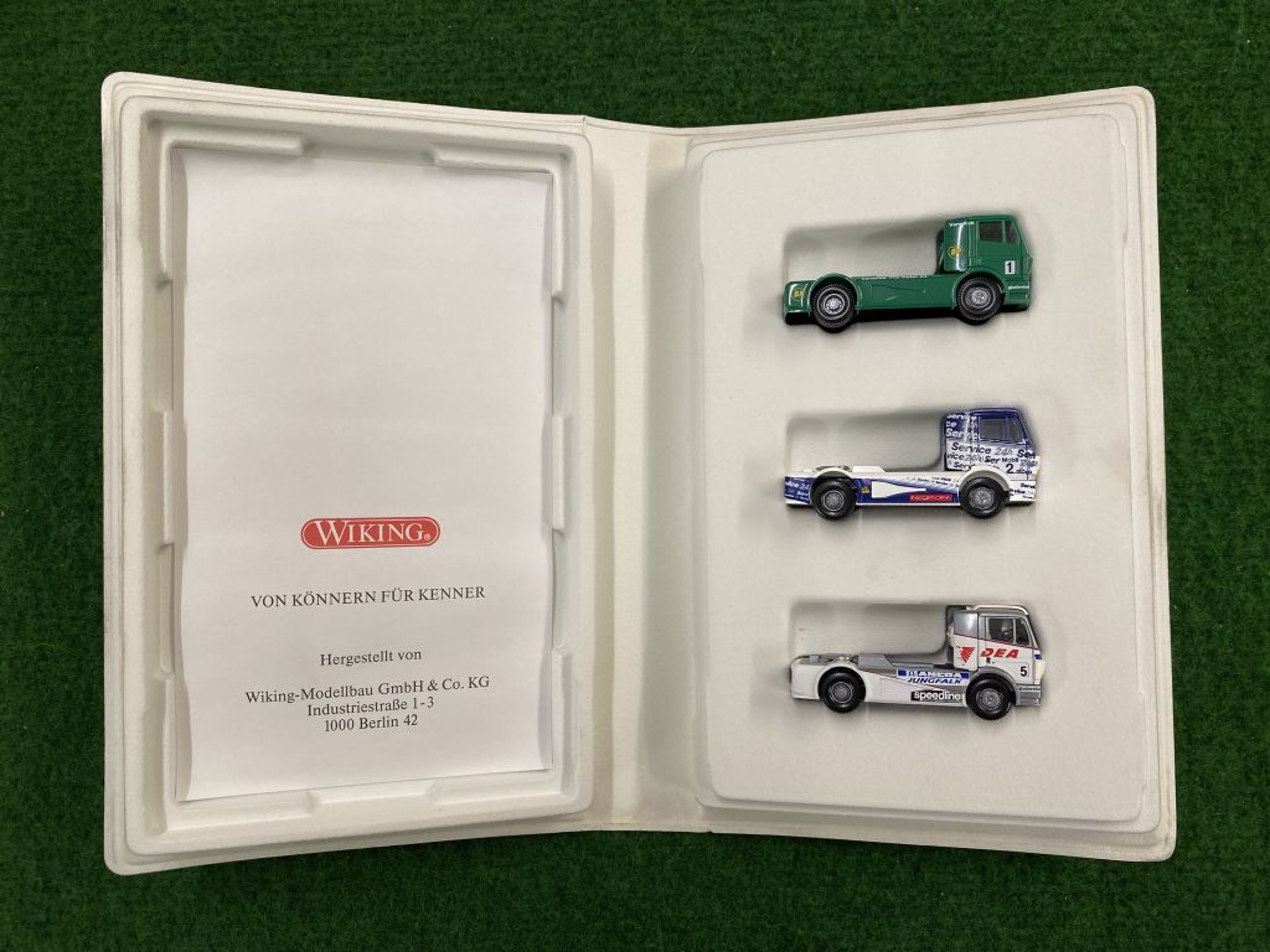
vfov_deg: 53.1
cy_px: 476
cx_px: 635
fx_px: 954
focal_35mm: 26
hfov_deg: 67.3
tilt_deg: -88.5
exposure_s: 1/100
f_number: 1.8
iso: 100
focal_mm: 4.25
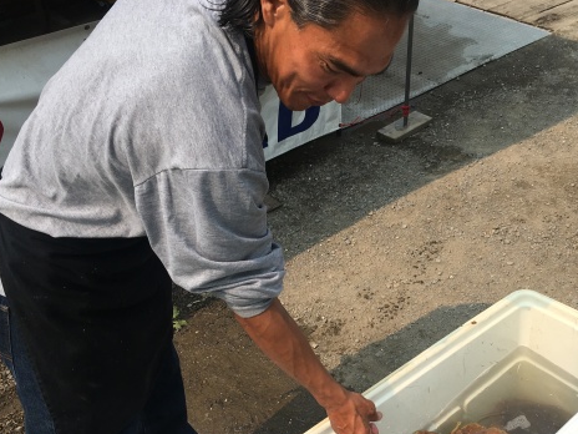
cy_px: 291
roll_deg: +1.2
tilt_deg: -40.0
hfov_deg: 46.6
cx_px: 340
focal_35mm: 40
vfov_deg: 35.6
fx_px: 668
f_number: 2.2
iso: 25
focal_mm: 4.15
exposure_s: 1/1425
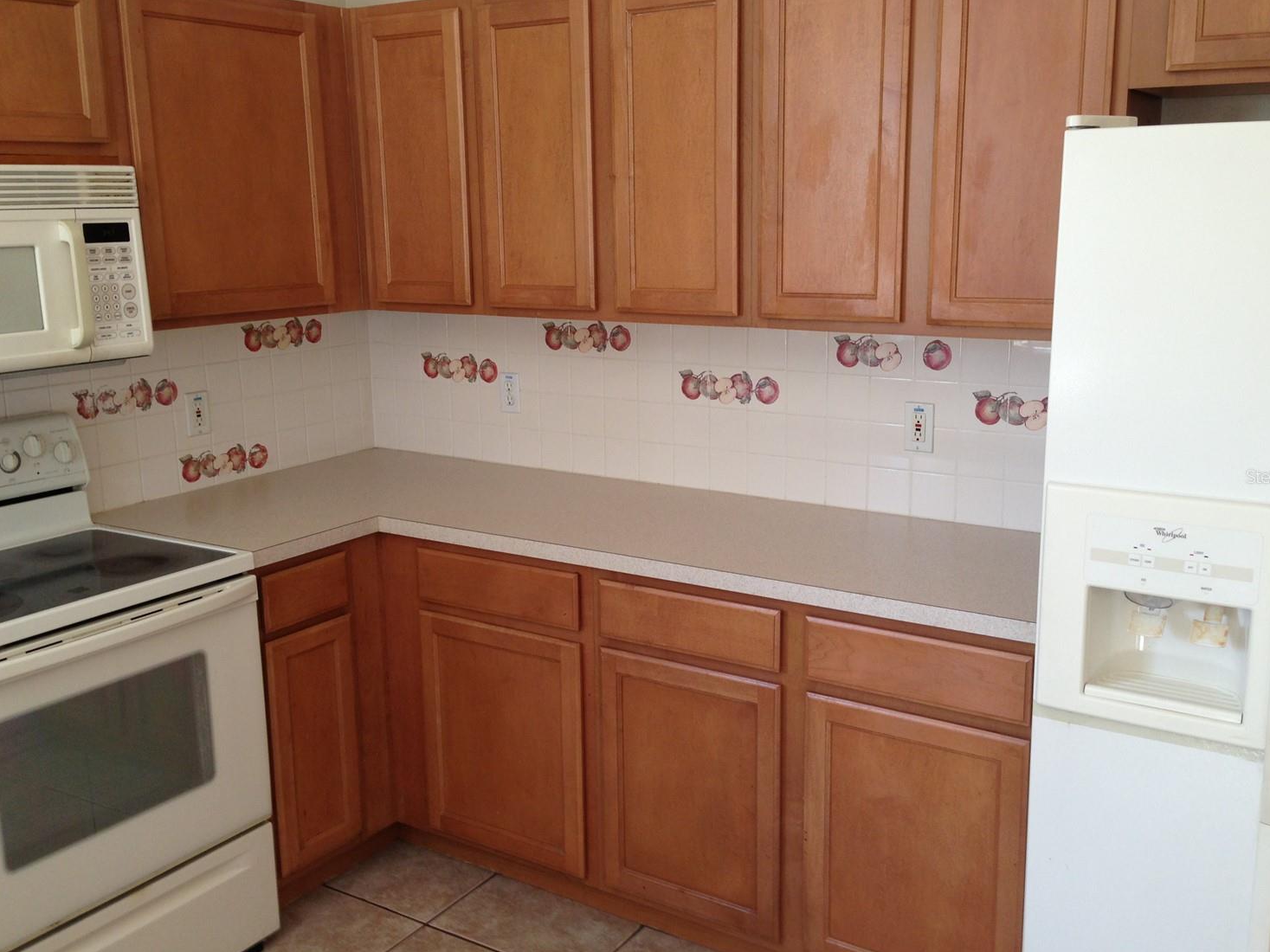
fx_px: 1321
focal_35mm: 36
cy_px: 476
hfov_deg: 51.4
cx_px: 635
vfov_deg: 39.7
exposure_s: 1/30
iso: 50
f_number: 2.4
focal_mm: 4.13
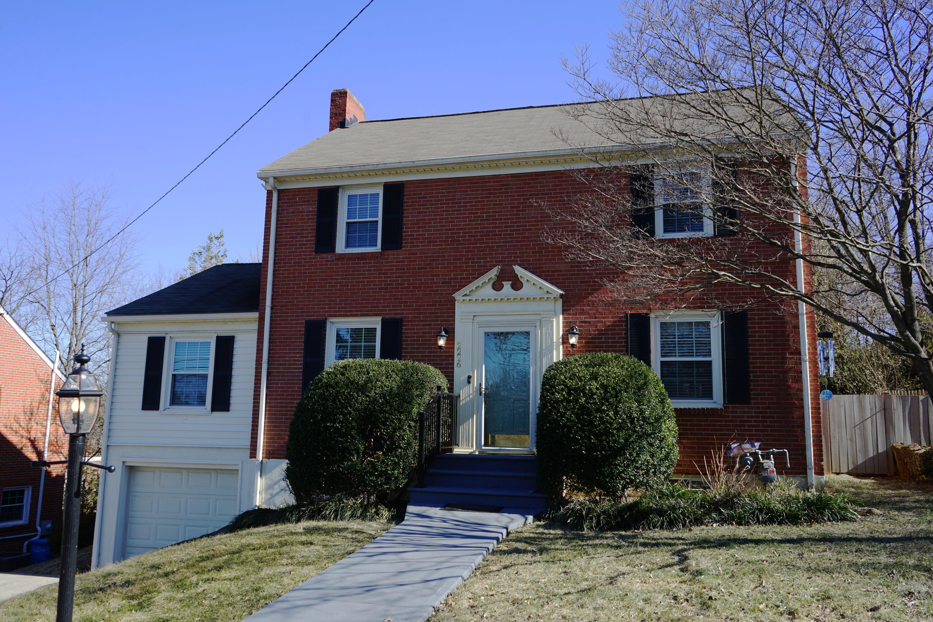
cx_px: 466
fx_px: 726
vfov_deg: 46.4
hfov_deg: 65.5
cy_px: 311
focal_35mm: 28
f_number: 9
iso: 100
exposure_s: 1/100
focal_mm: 28
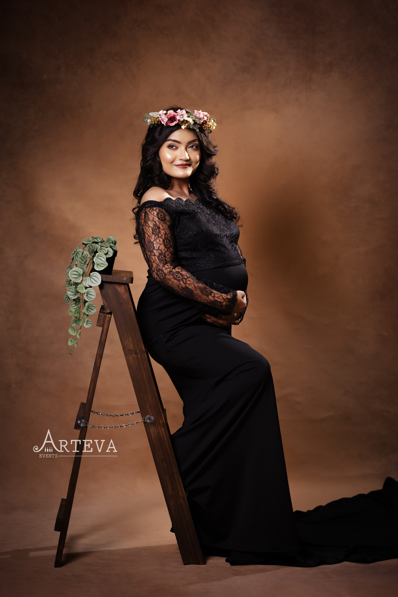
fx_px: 1426
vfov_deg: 23.6
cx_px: 201
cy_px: 296
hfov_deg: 15.9
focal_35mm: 86
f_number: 2.5
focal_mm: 85
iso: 64
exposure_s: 1/250
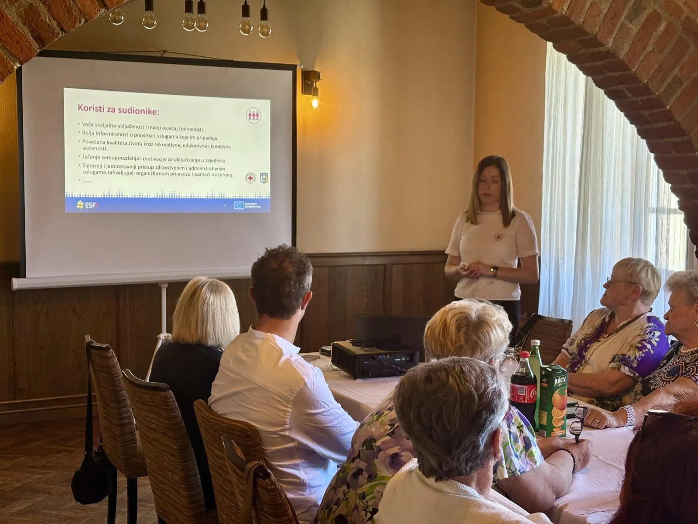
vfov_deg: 28.0
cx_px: 349
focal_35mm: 52
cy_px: 262
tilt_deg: -4.6
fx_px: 1049
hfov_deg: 36.8
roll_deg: +0.2
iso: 125
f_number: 1.6
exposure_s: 1/60
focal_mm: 5.96
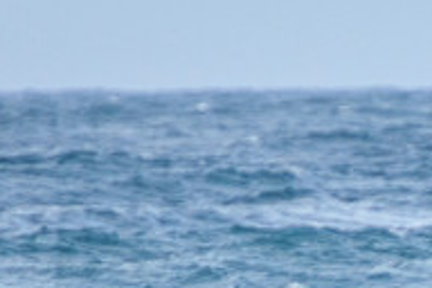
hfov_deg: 1.1
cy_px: 411
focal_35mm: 1854
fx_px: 22246
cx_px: 448
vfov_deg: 0.7
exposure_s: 1/1600
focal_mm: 400
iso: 900
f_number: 5.6
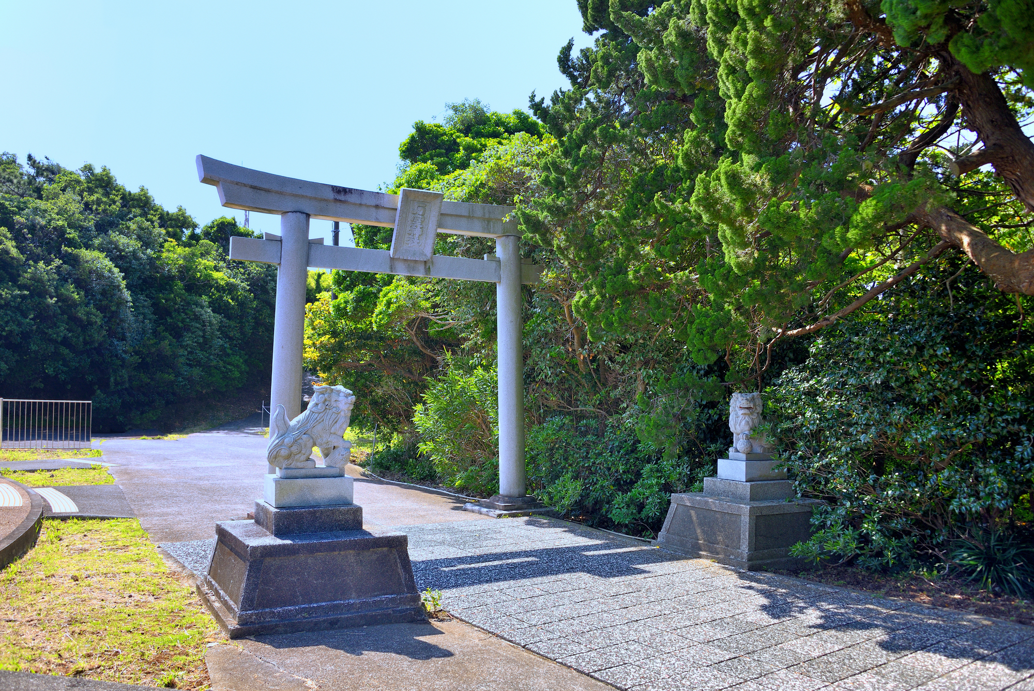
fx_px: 804
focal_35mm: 28
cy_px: 346
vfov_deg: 46.4
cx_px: 517
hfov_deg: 65.5
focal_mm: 28
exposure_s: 1/125
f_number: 5.6
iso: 220
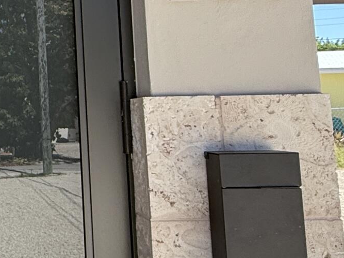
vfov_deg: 22.9
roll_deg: +0.8
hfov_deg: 26.5
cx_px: -91
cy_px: 43
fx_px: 626
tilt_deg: +7.0
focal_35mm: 63
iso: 50
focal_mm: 2.22
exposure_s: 1/448
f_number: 2.2
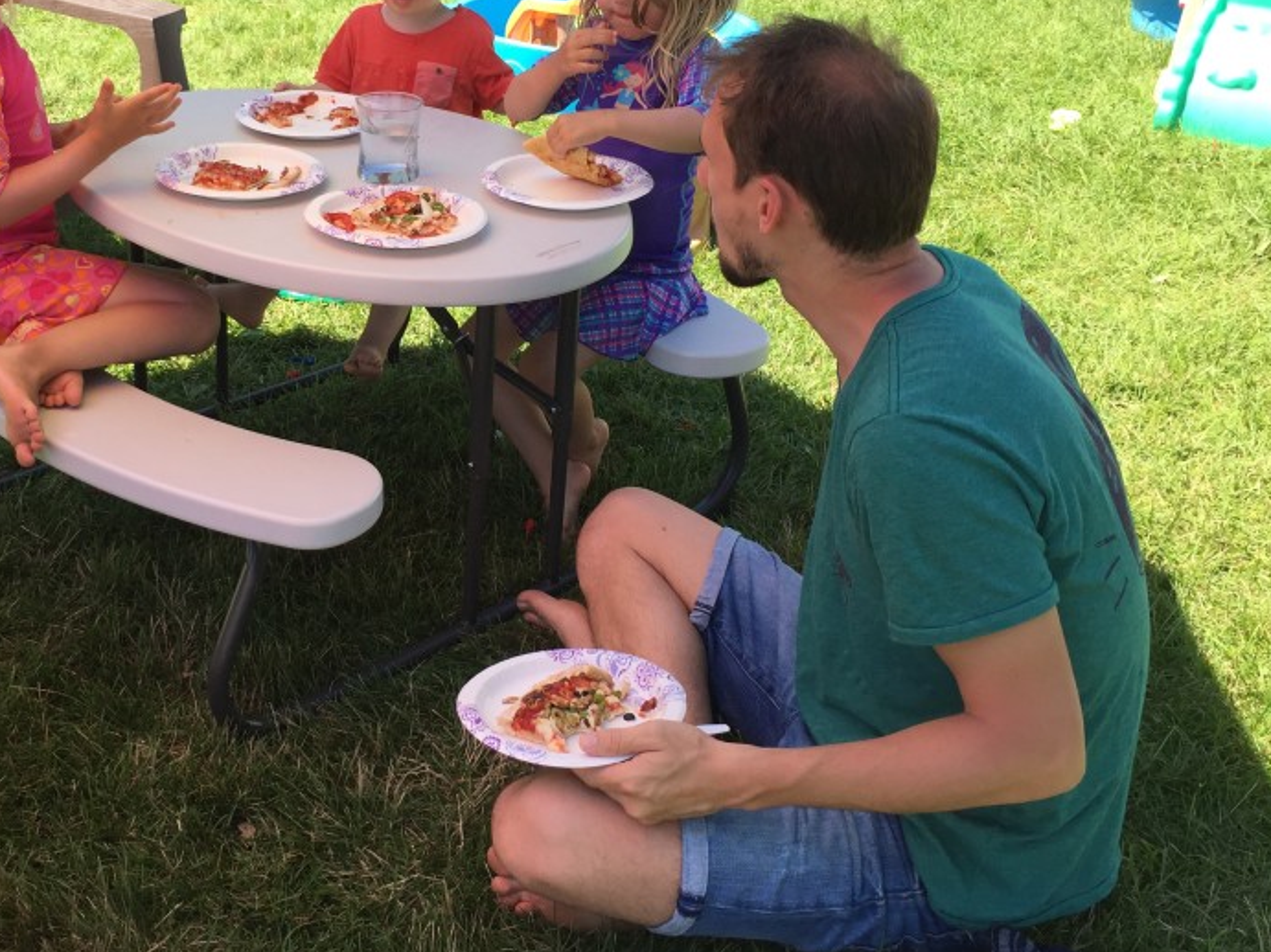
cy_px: 342
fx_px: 1579
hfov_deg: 43.1
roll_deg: -2.1
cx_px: 403
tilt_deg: -23.8
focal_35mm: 43
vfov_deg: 33.4
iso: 32
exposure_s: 1/520
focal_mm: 4.15
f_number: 2.2
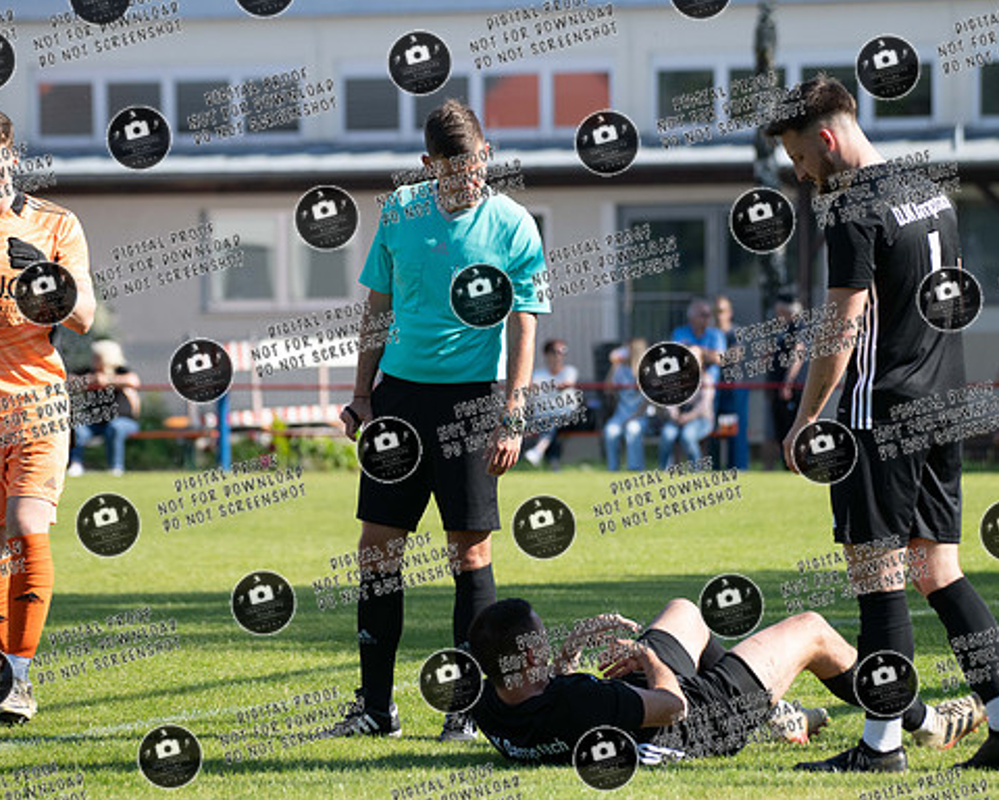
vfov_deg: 6.8
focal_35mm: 227
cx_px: 524
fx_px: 6712
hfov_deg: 8.5
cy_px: 399
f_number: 5.6
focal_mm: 200
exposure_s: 1/1600
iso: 640
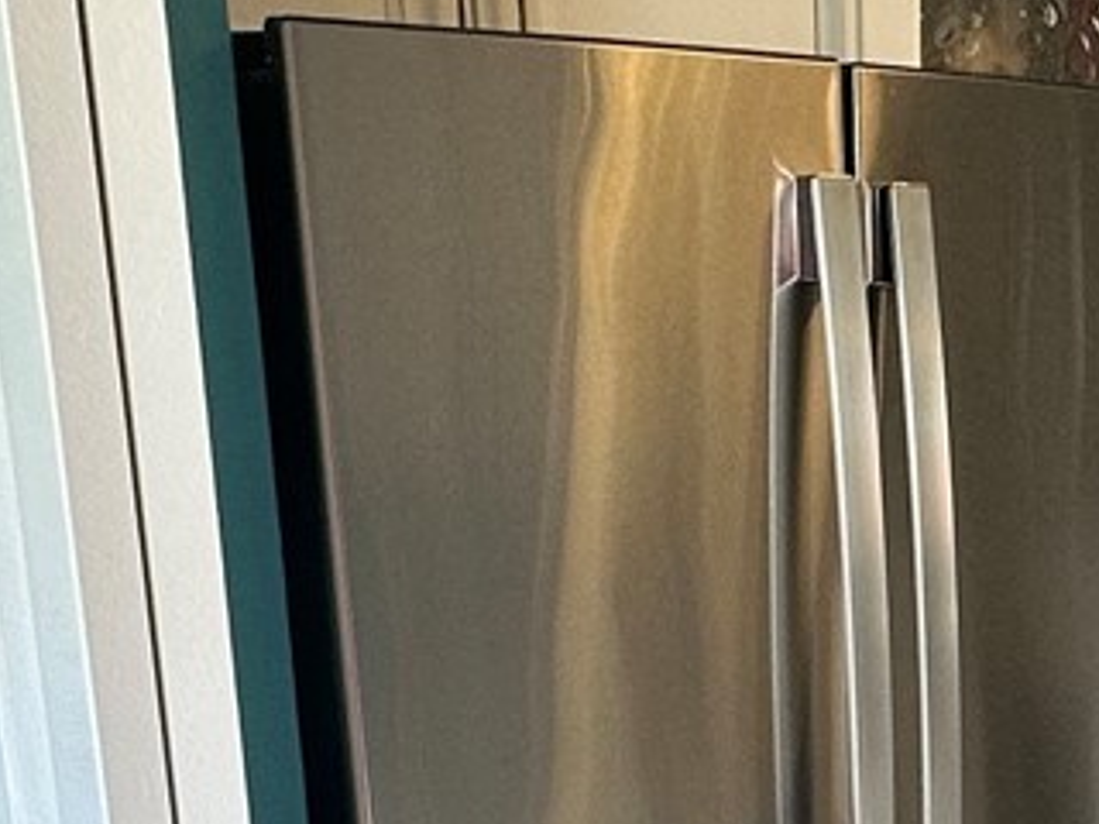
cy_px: 989
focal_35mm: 70
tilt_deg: -17.4
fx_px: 2222
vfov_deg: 19.7
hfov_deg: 26.7
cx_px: 1017
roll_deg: -0.6
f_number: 2.2
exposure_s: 1/120
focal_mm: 2.22
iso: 125
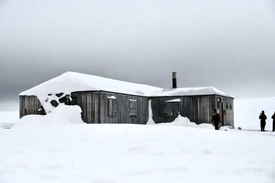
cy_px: 92
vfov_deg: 22.2
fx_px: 466
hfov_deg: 32.9
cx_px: 138
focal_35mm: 61
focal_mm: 61
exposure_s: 1/3200
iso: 6400
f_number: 7.1
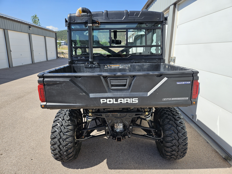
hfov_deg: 73.9
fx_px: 154
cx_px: 116
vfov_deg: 58.9
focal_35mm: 23
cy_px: 87
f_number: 1.8
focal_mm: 5.4
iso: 25
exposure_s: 1/1347
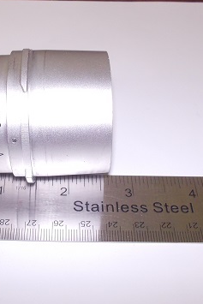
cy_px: 145
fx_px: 431
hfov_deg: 26.1
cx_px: 45
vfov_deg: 38.9
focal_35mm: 51
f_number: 3.3
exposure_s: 1/25
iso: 200
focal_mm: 4.1
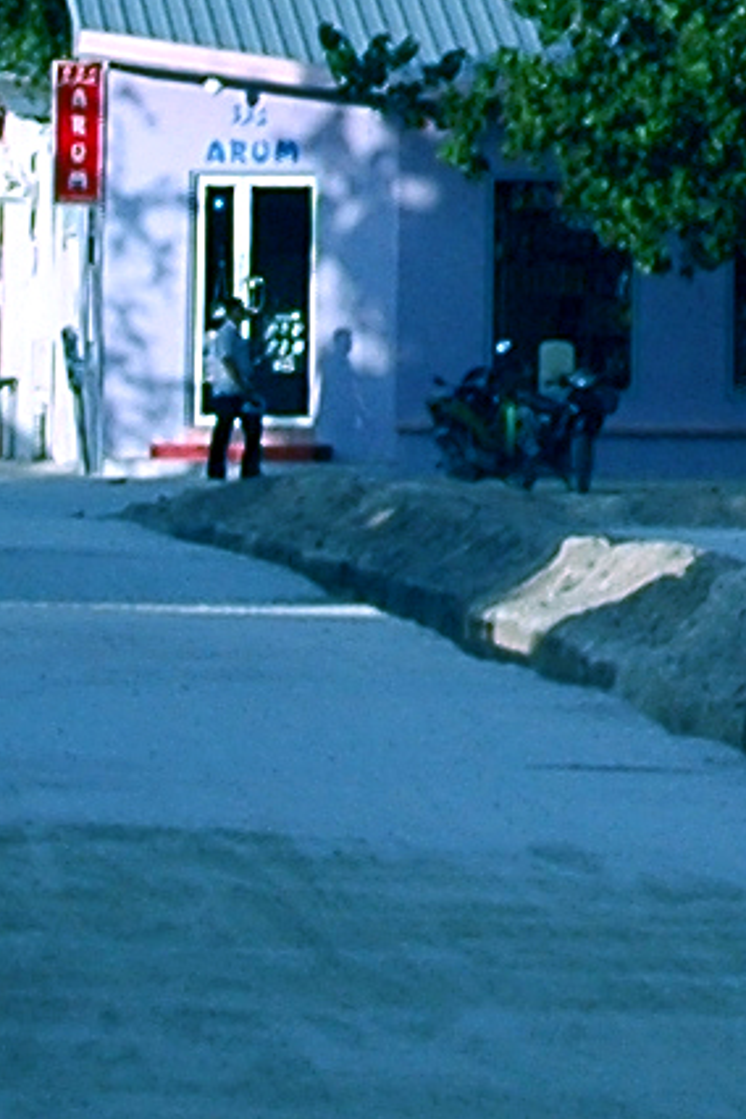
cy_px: -898
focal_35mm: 583
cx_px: 1303
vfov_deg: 3.5
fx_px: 18106
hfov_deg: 2.4
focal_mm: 55
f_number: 8
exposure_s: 1/500
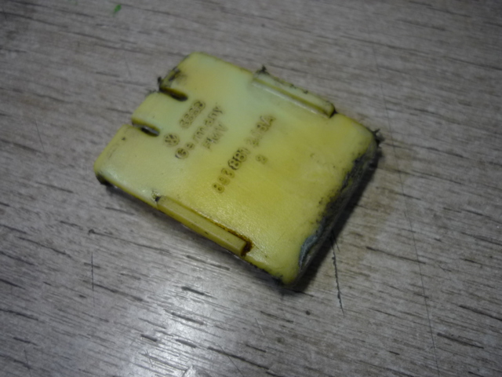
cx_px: 251
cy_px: 188
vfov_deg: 42.9
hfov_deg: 55.4
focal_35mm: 33
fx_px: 479
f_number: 2.8
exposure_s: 1/30
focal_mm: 5.5
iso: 160
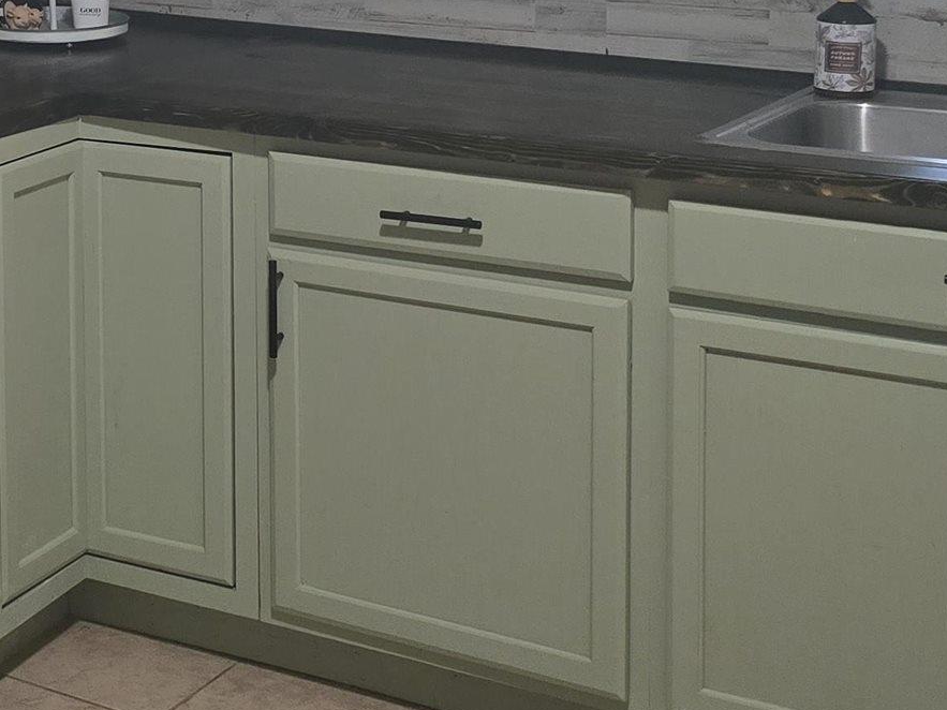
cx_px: -156
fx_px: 2188
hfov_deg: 22.7
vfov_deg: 17.8
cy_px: -56
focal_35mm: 80
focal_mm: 6.3
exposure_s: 1/60
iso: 640
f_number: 1.7
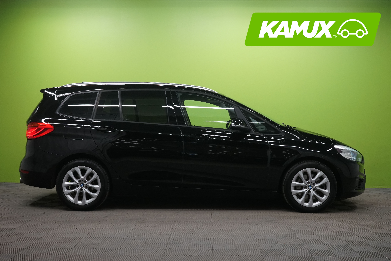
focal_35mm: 44
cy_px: 130
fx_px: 478
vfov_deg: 30.5
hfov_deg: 44.5
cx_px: 196
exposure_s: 1/25
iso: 2000
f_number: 9
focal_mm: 44
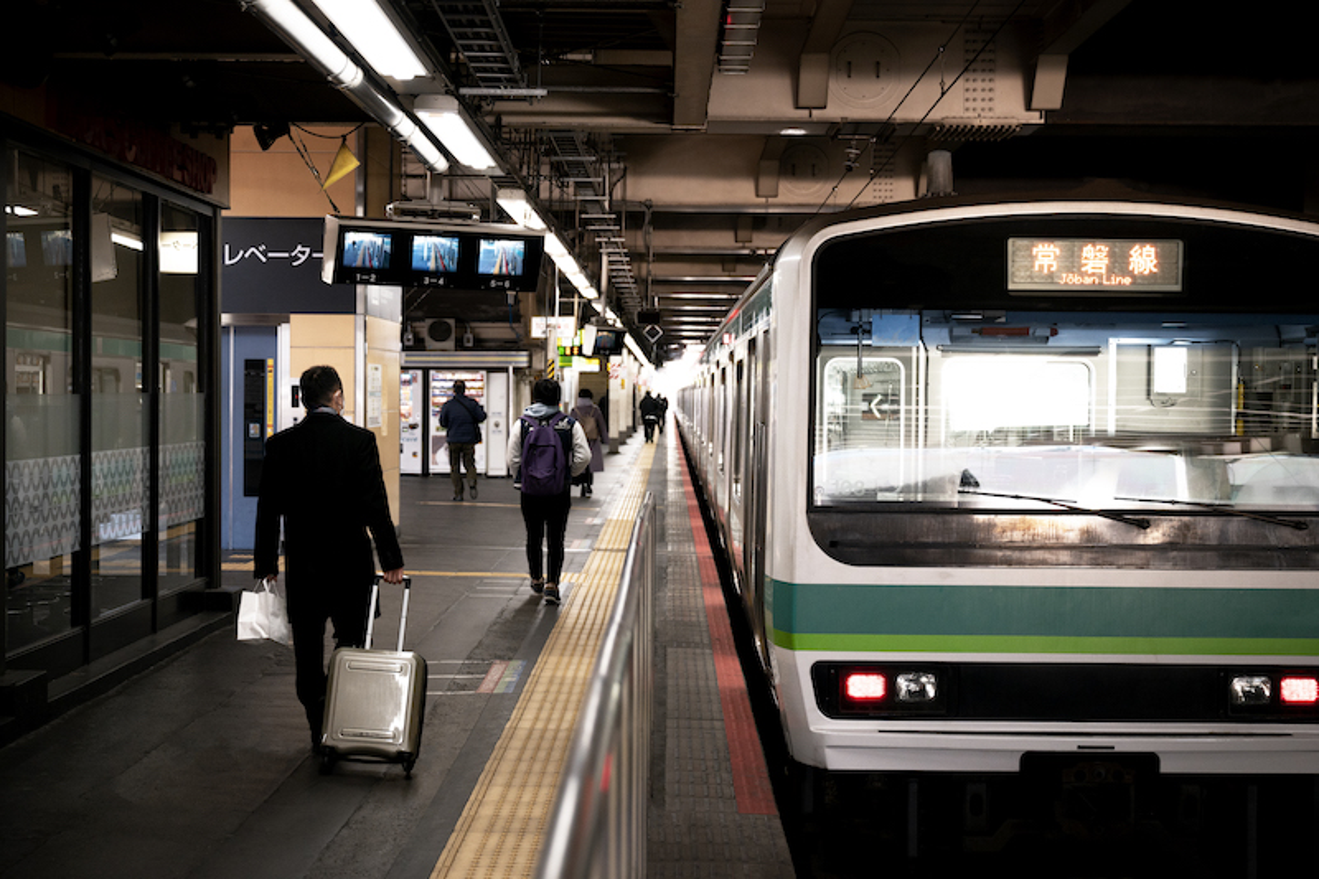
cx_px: 660
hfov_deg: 35.1
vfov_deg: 23.8
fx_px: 2088
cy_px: 440
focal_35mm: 57
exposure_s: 1/250
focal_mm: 57
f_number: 4
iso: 1250
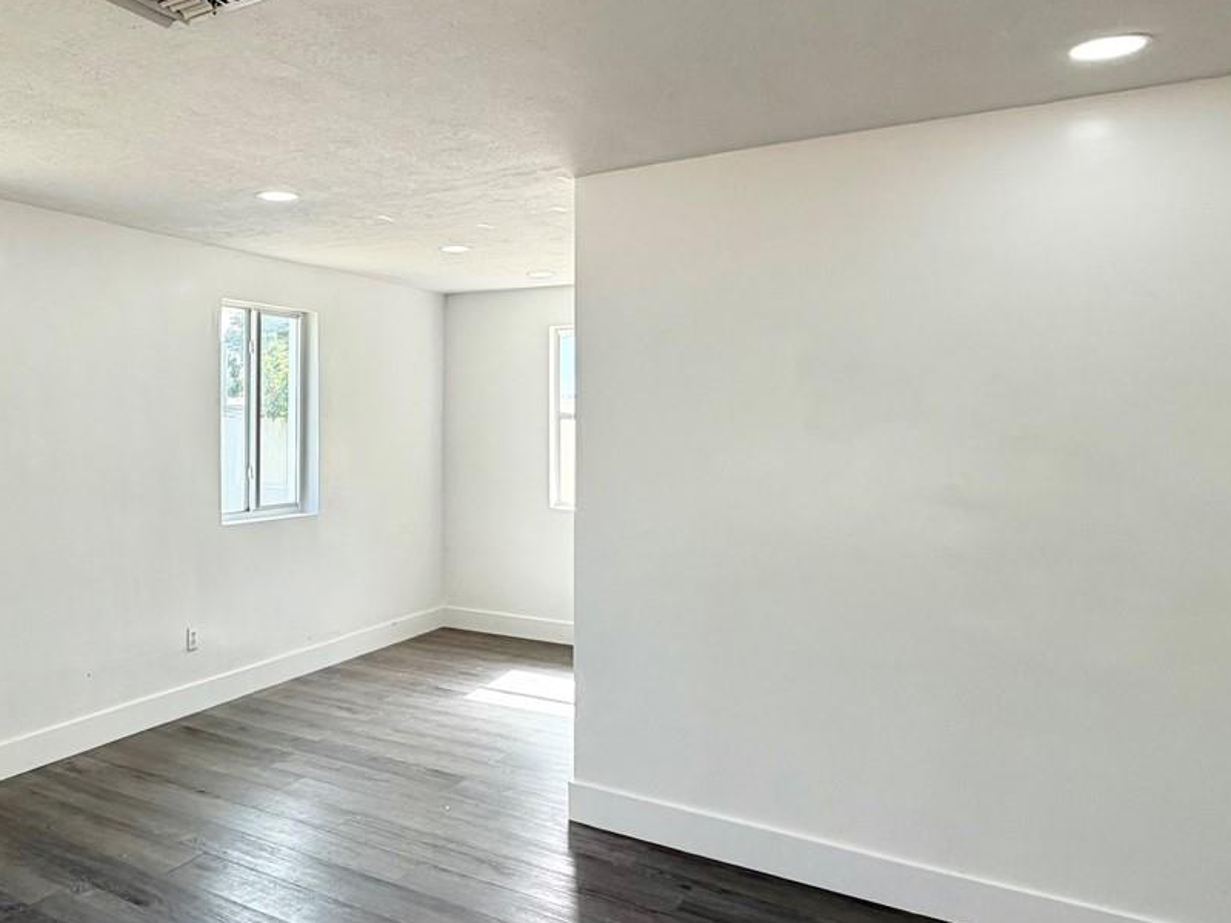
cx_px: 266
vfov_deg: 49.7
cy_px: 411
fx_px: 996
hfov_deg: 59.1
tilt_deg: +0.6
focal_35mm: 28
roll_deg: +0.5
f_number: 2.2
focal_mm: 2.22
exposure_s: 1/139
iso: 40
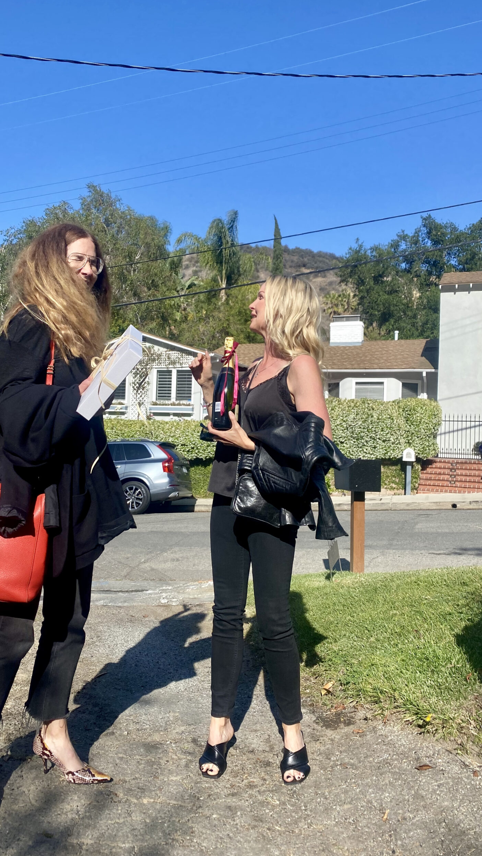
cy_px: 424
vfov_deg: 66.1
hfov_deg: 39.8
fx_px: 659
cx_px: 173
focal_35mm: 29
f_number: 1.8
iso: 32
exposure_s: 1/2571
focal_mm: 4.25
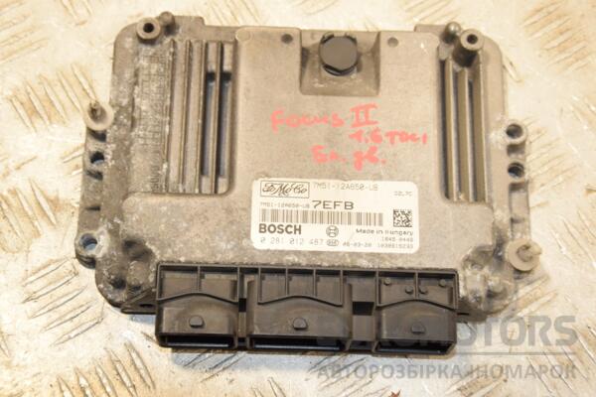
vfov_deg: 18.9
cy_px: 198
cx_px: 298
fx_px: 1192
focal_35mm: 72
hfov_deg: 28.1
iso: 800
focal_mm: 48
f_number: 6.3
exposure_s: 1/200
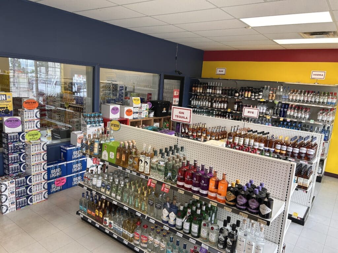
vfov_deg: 53.1
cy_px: 126
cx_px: 169
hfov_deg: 67.3
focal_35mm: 26
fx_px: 254
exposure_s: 1/120
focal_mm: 5.7
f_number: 1.5
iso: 64
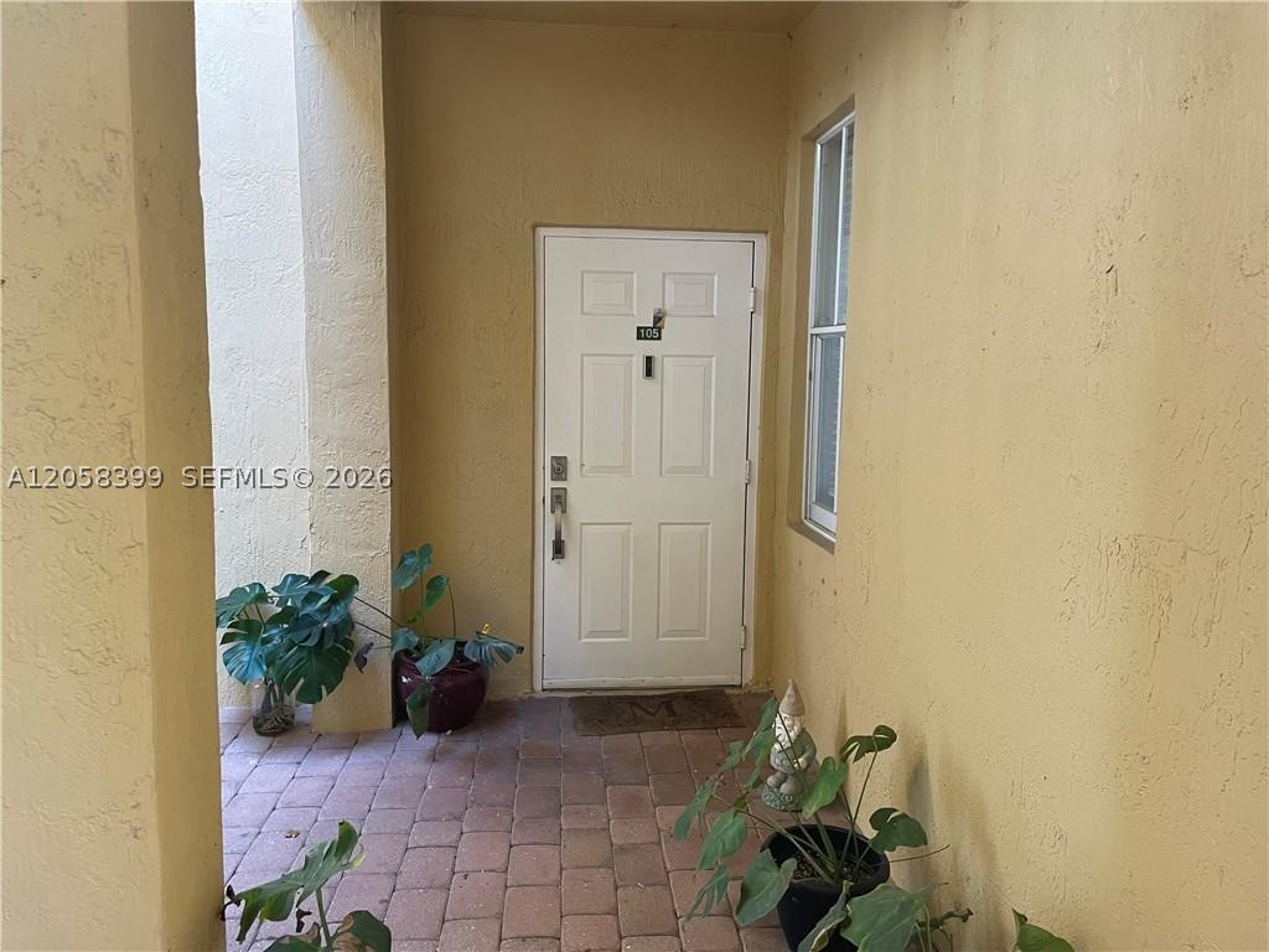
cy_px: 476
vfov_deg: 53.1
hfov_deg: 67.3
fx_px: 953
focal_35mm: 26
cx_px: 634
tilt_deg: -8.1
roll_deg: +0.4
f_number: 1.6
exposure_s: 1/91
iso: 125
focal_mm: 4.2
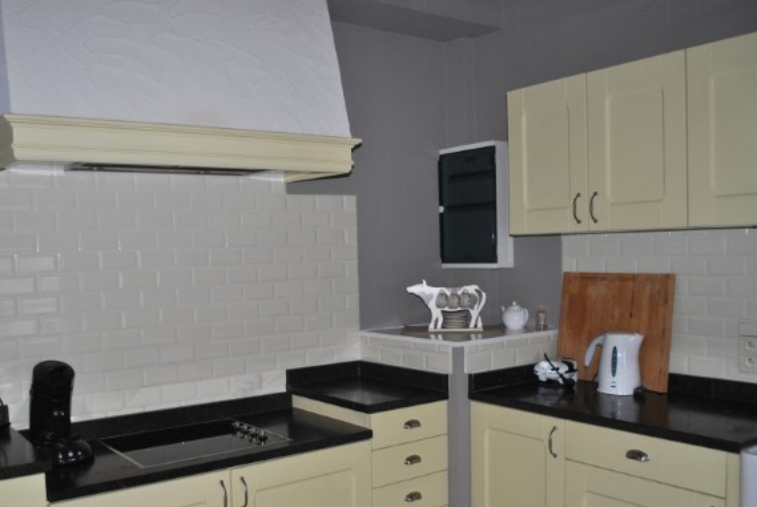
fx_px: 716
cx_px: 331
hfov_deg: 55.6
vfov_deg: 38.8
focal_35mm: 34
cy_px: 311
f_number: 3.5
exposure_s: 1/60
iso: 200
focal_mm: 18
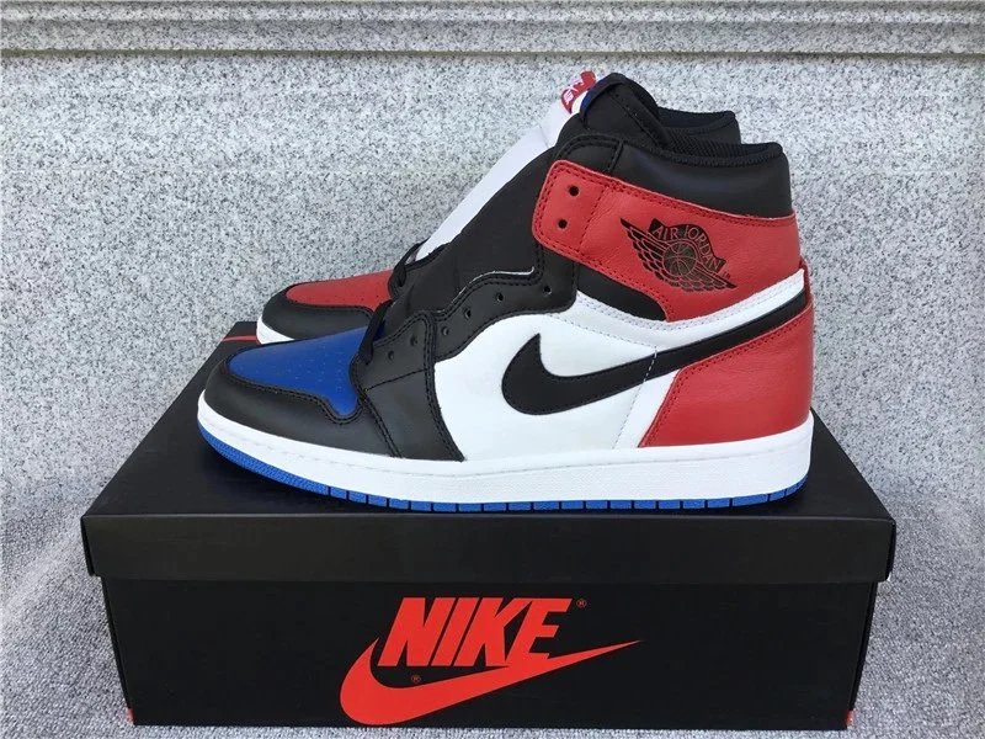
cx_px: 492
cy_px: 370
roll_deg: +0.0
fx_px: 882
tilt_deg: -22.5
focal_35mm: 31
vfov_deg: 45.4
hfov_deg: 58.4
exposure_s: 1/338
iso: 25
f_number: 2.4
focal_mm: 3.3
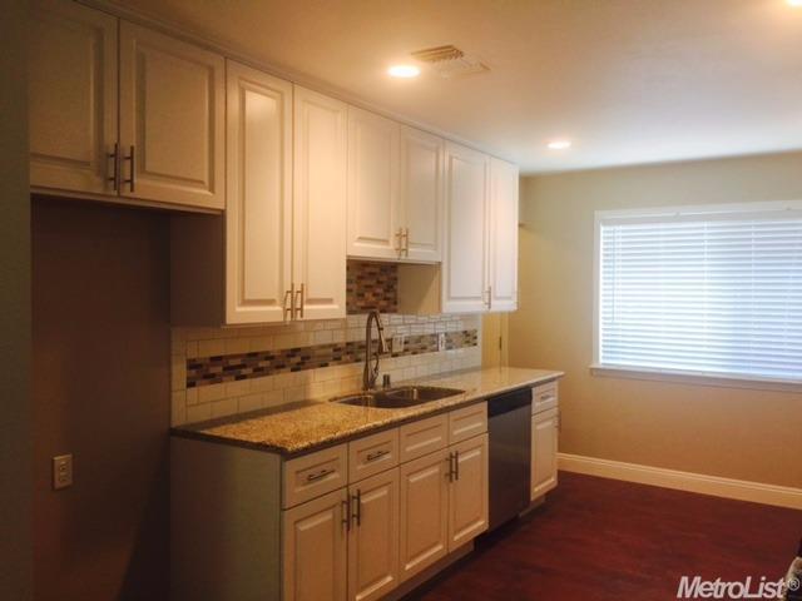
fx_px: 672
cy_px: 300
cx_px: 401
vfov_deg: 48.2
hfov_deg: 61.7
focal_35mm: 29
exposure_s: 1/30
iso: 50
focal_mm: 4.15
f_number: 2.2
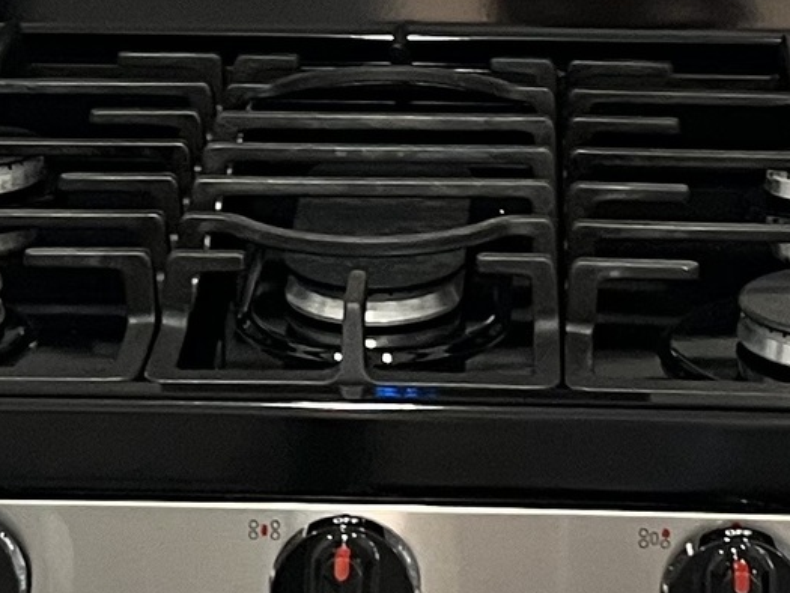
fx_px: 3470
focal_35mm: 152
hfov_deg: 13.0
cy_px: -313
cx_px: 489
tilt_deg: -10.3
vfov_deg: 9.5
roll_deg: +0.4
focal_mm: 5.1
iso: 100
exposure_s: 1/60
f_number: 1.6
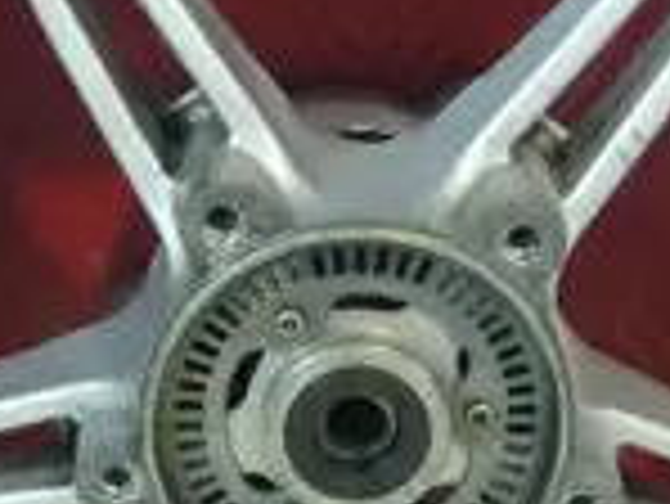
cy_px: 320
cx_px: 328
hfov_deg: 18.5
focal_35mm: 106
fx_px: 2053
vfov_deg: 14.0
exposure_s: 1/10
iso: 400
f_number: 2.8
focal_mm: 5.5
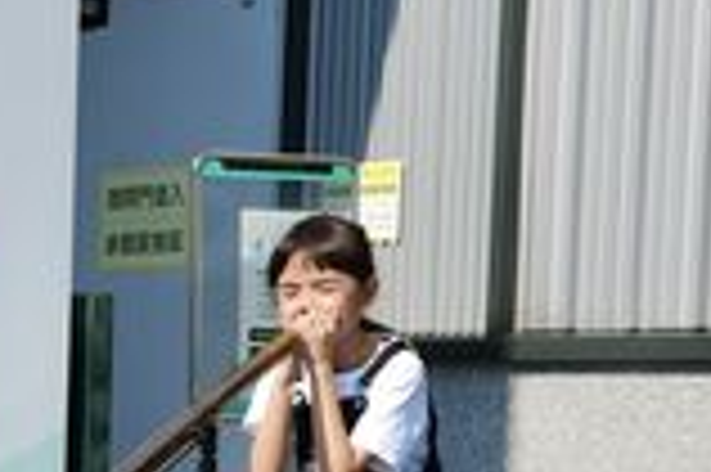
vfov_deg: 8.1
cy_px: 764
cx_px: -320
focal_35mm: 164
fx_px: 3236
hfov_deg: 12.0
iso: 50
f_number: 8
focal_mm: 36
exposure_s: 1/160
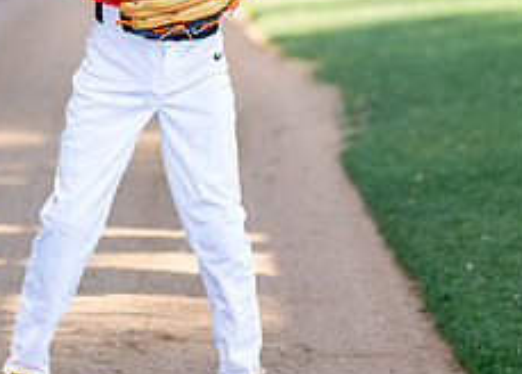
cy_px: 51
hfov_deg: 14.1
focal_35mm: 142
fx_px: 2107
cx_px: 173
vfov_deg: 10.1
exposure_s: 1/1250
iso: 125
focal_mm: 50
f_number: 1.2
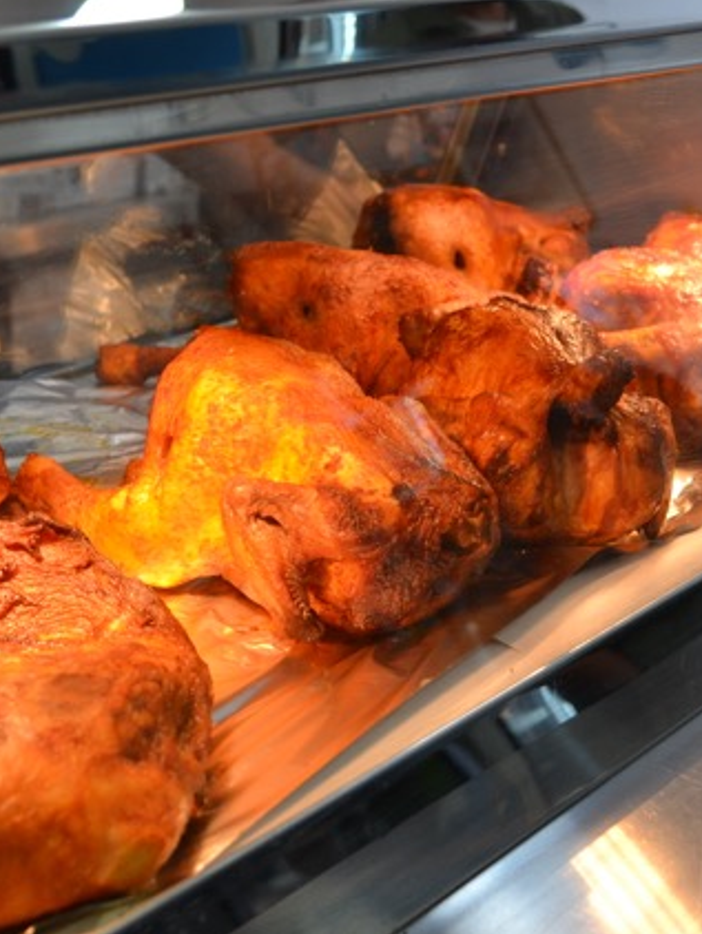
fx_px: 1891
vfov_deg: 27.8
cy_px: 466
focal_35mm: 70
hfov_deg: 21.0
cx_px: 303
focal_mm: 32
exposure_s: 1/60
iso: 320
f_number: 5.6
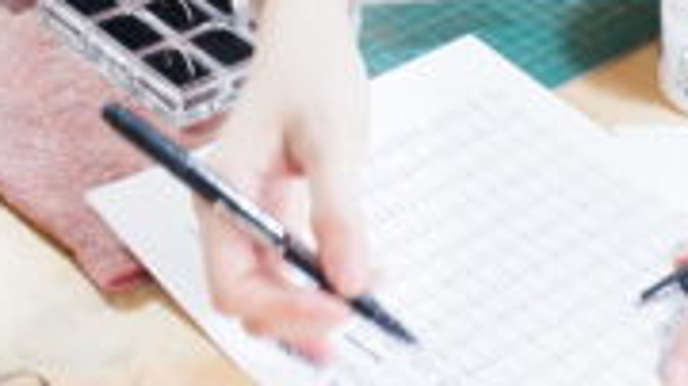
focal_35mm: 134
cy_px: 50
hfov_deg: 16.0
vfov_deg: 9.0
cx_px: 283
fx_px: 2443
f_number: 4.2
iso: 1250
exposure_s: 1/42
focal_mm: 20.3
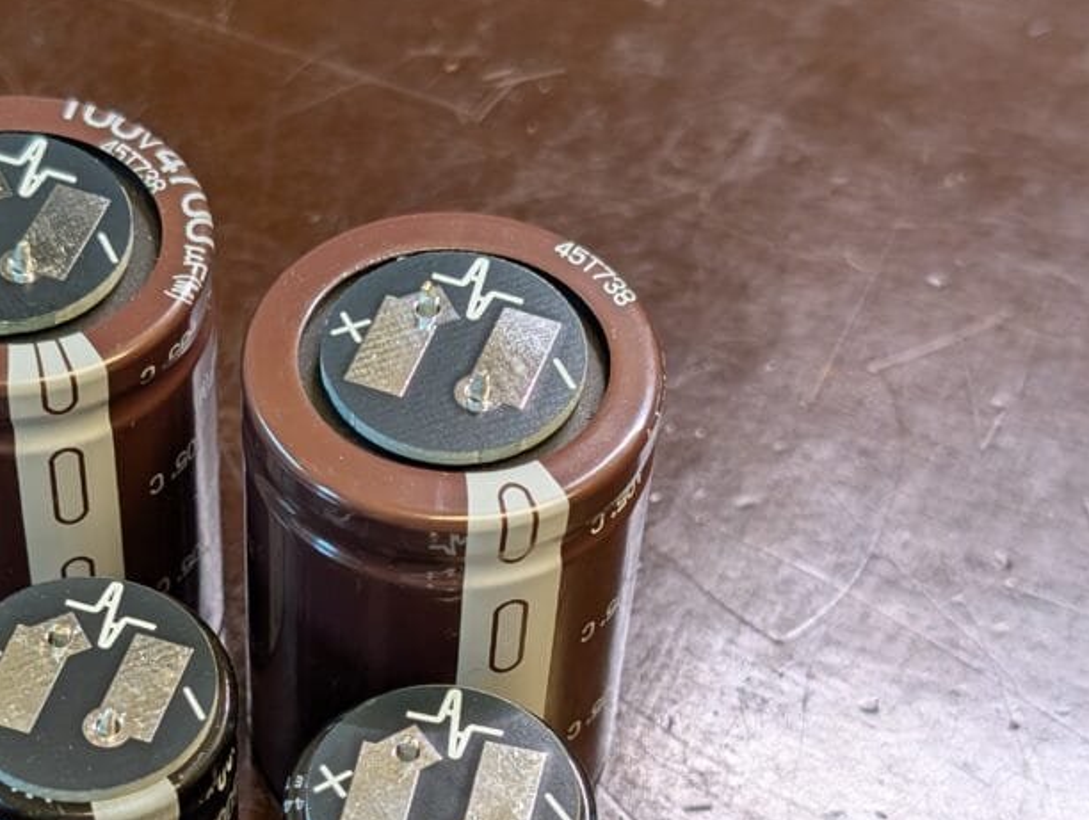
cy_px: 645
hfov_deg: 23.6
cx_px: 283
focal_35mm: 82
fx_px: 2584
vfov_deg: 17.9
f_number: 1.68
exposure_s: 1/51.9
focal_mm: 6.9
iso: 83
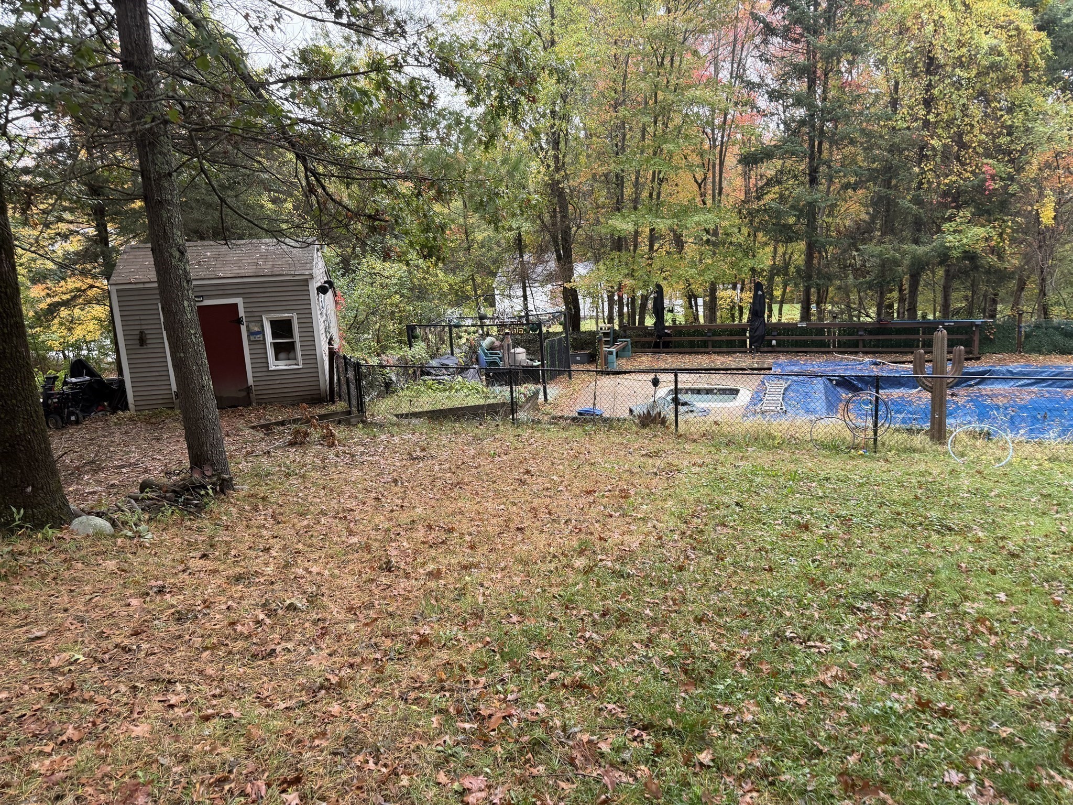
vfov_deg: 56.8
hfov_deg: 71.6
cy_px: 402
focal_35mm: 24
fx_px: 744
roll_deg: +5.3
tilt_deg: -10.0
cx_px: 536
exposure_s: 1/121
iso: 125
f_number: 1.78
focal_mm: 6.76
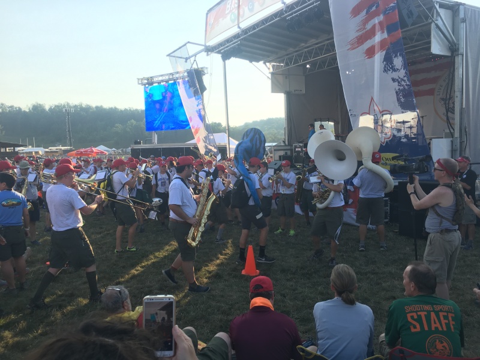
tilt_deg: -4.3
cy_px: 180
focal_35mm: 29
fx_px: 402
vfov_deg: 48.2
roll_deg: +2.8
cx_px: 240
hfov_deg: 61.7
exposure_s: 1/460
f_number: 2.2
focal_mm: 4.15
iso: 25
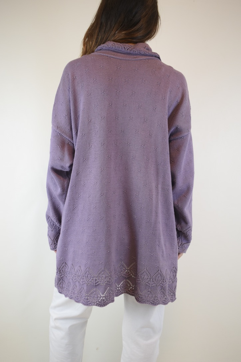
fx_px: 392
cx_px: 120
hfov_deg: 34.2
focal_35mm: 39
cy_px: 181
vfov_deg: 49.6
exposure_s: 1/80
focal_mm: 26
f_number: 4.5
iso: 400
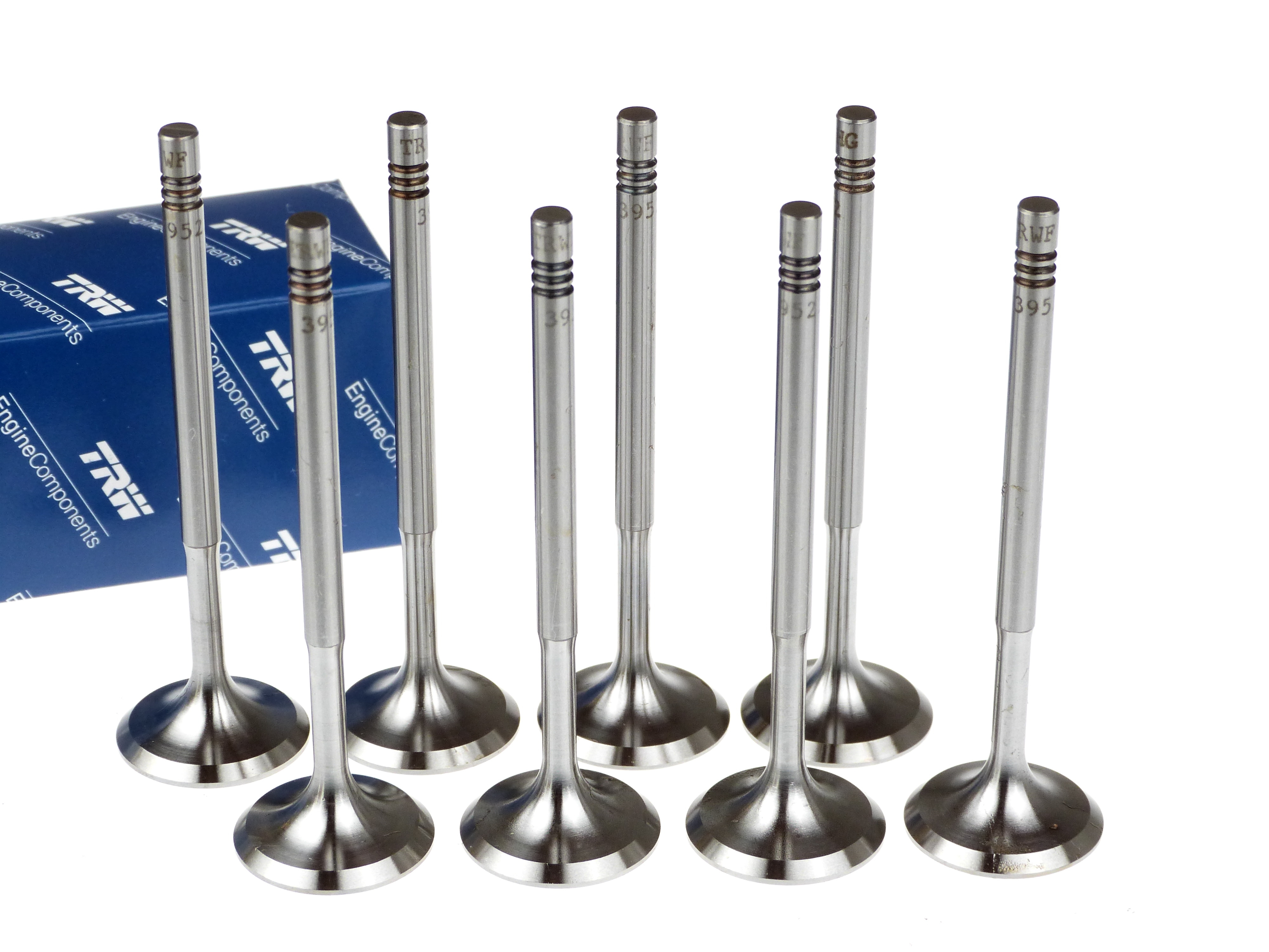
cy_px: 476
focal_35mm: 118
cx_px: 634
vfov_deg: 12.6
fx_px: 4326
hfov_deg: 16.7
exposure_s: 1/200
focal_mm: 21.2
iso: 200
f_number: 3.5
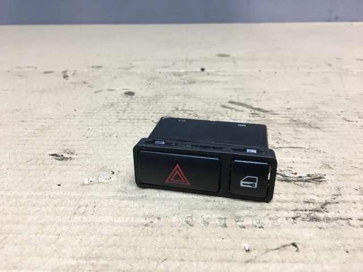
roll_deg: -0.1
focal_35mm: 29
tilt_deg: -23.4
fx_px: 304
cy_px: 136
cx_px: 182
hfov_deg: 61.7
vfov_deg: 48.2
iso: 64
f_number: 2.2
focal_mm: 4.15
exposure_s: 1/33
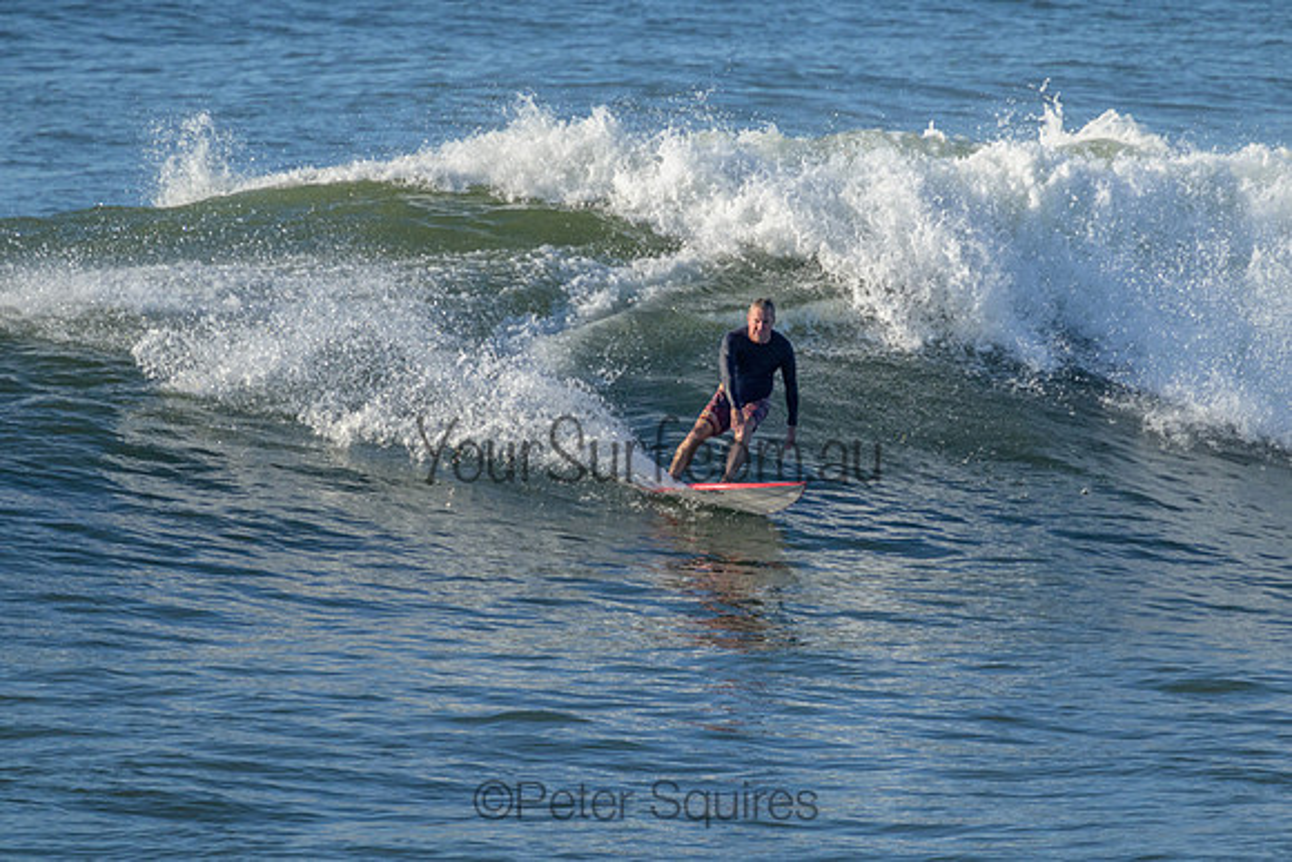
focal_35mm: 936
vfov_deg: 1.5
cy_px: 405
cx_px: 756
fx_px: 33613
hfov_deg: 2.2
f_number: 11
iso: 1250
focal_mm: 800
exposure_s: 1/2000
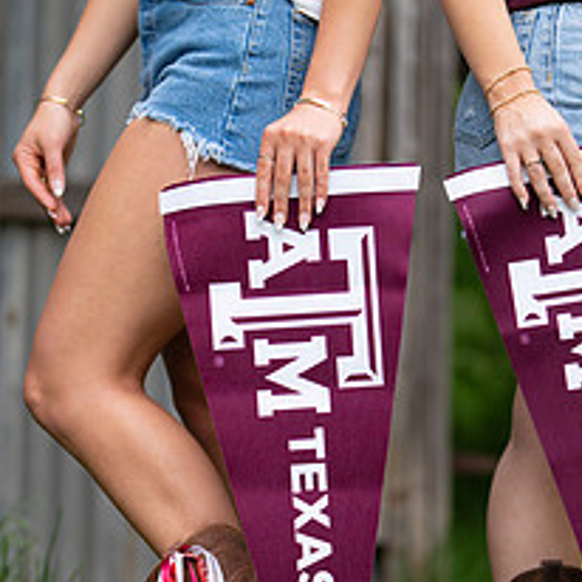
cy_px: 449
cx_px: 419
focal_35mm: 129
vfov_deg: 13.5
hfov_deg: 13.5
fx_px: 2454
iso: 125
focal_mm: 50
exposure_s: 1/800
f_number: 1.2
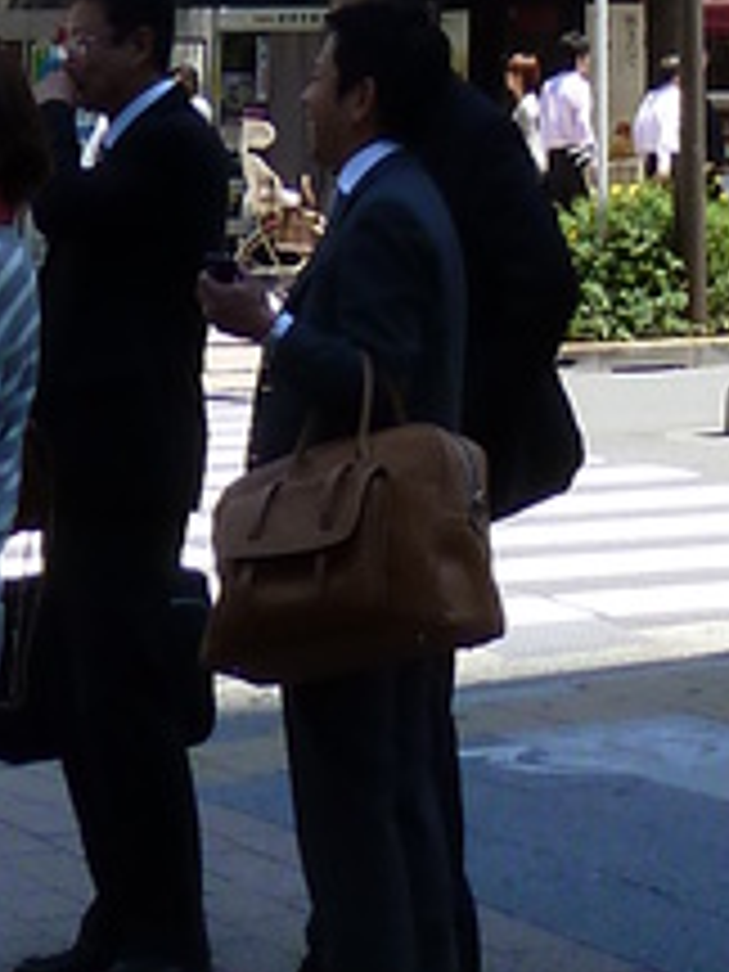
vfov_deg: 11.1
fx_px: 3903
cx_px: 783
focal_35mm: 139
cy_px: -1588
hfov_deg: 10.6
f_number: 4
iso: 80
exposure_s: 1/250
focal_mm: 4.1
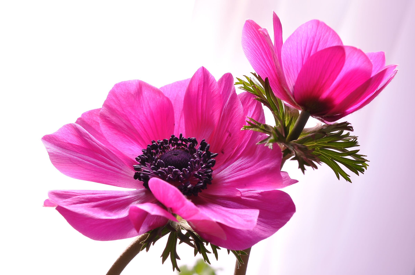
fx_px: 691
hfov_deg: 33.4
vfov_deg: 22.6
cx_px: 208
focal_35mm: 60
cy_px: 138
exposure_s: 1
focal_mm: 40
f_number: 14
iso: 200
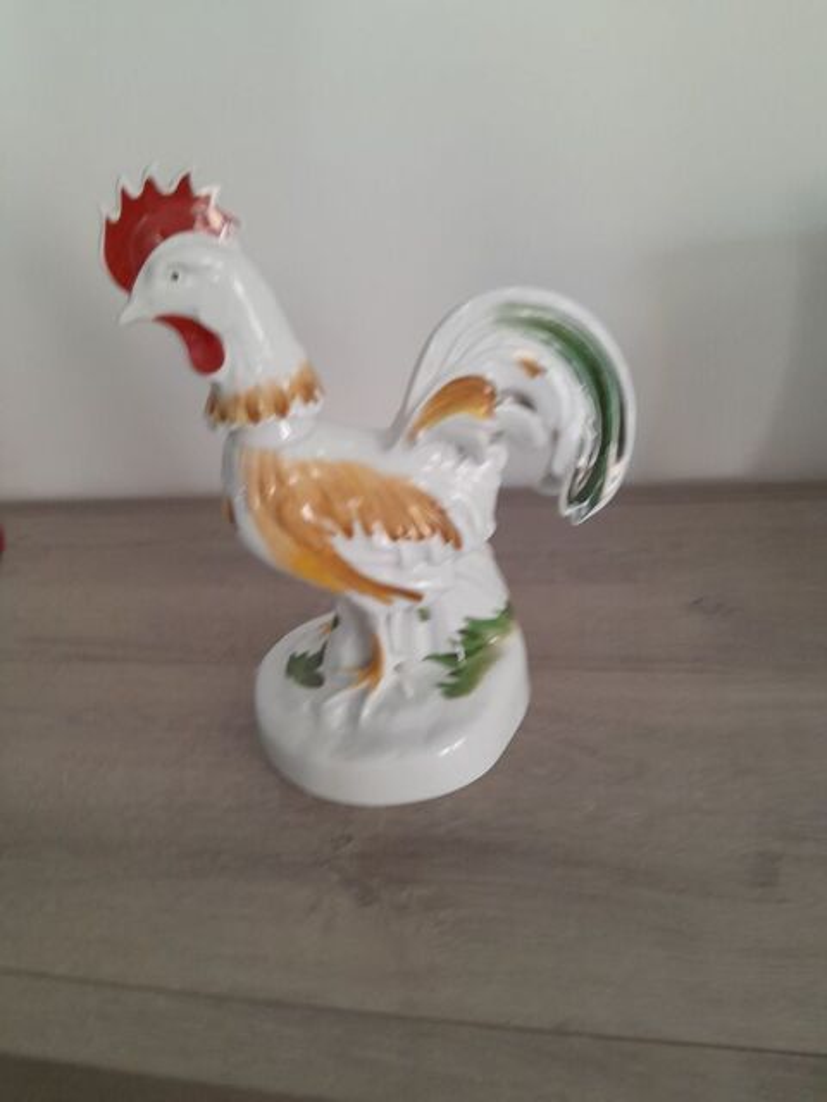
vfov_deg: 67.3
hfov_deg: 53.1
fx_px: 828
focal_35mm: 26
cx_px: 414
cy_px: 551
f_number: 1.8
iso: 200
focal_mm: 3.98
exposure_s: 1/50
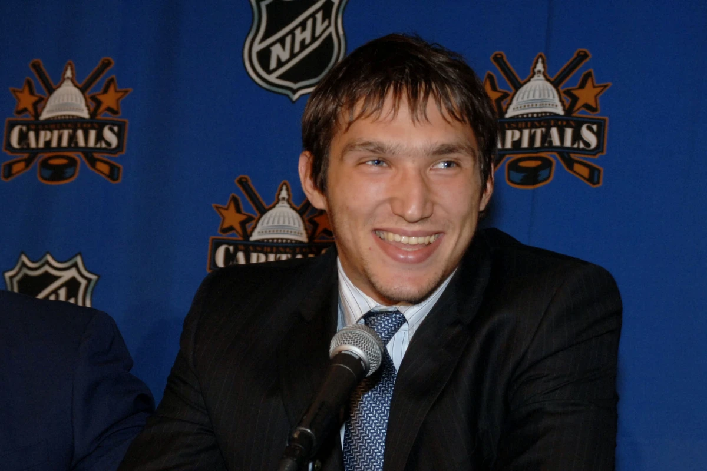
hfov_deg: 28.1
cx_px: 354
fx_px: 1414
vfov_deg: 18.9
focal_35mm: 72
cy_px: 236
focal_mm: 48
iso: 400
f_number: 5.6
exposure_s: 1/60
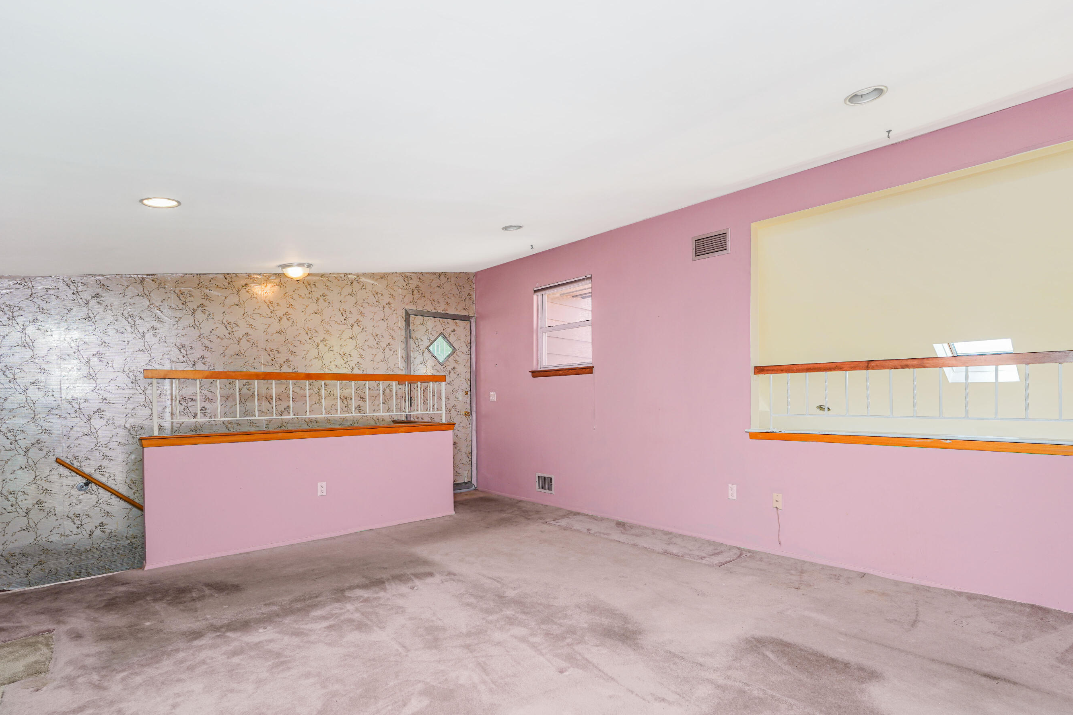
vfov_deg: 67.2
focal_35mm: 18
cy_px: 399
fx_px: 536
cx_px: 570
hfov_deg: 89.9
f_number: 4.5
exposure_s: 1/40
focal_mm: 16
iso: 64
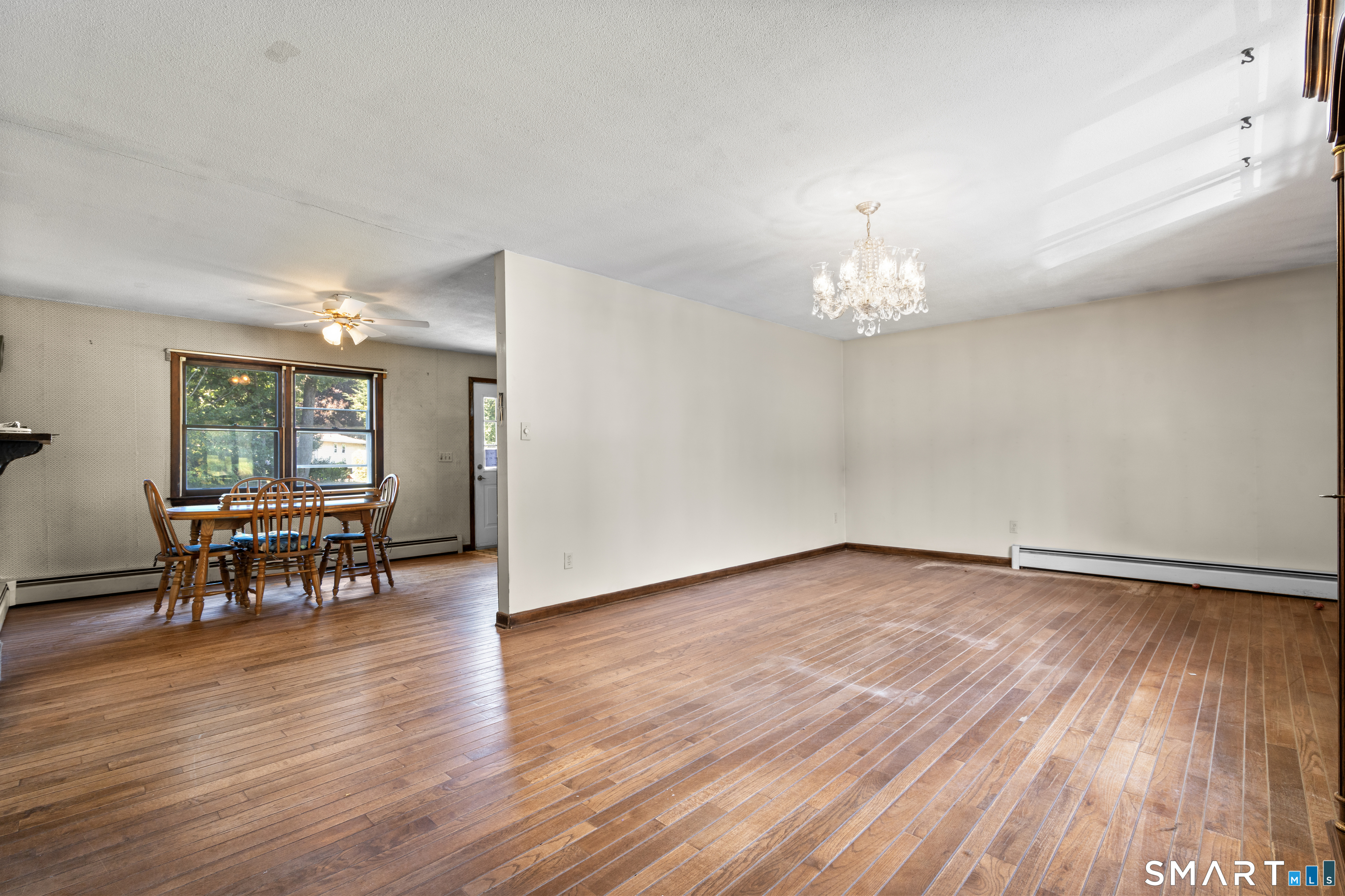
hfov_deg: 96.7
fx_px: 598
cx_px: 672
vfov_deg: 73.7
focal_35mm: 16
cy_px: 448
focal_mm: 16
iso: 250
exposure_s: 2
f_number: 9
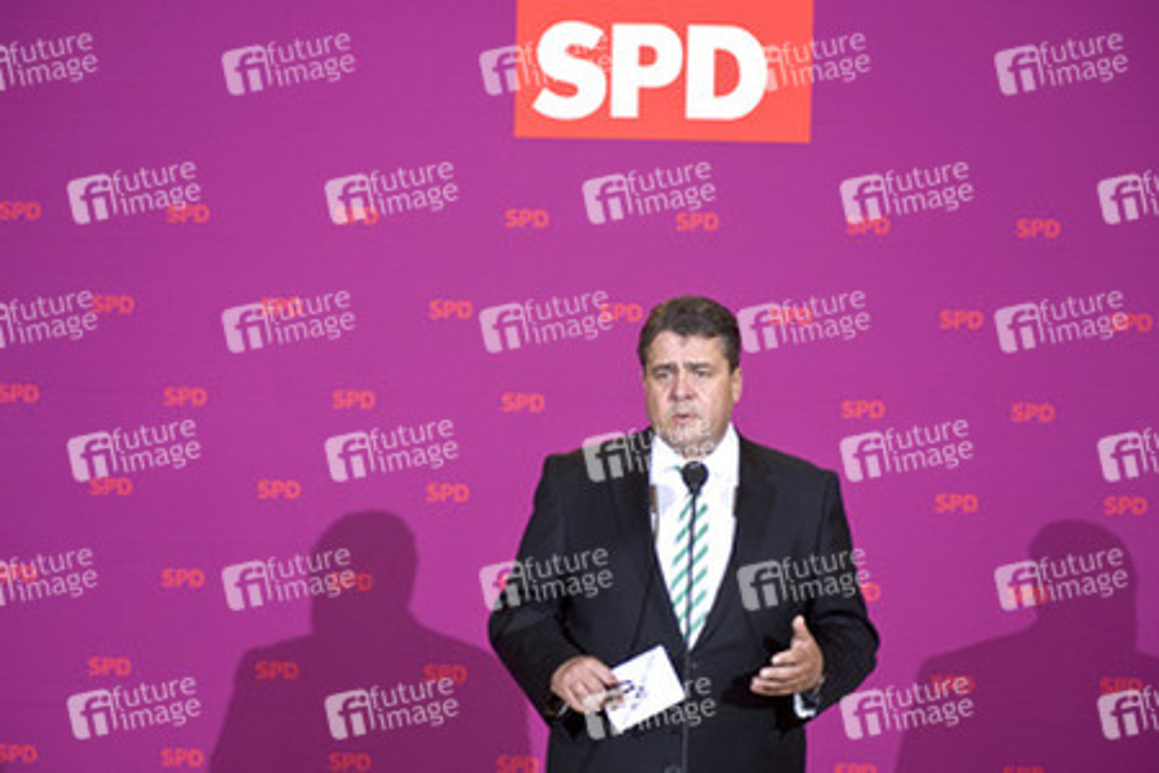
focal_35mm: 86
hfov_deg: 23.6
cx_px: 580
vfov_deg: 15.9
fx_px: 2769
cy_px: 386
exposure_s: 1/320
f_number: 4
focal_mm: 86
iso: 1000
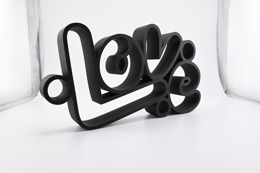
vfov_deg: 44.9
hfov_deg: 63.7
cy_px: 86
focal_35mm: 29
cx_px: 130
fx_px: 209
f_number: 20
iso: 1000
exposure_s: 1/160
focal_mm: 29
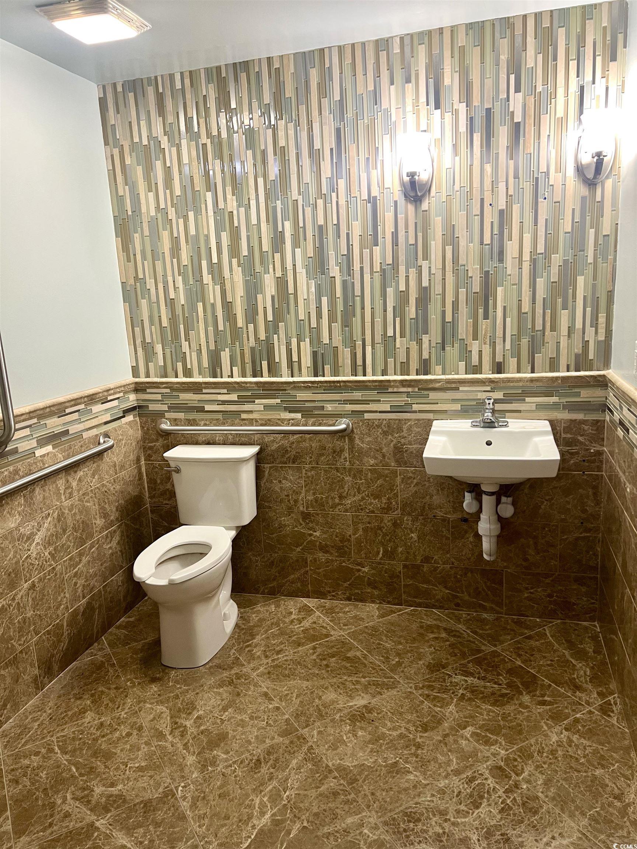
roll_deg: +4.0
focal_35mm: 26
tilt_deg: -11.5
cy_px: 424
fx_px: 638
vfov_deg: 67.3
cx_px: 318
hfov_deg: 53.1
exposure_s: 1/60
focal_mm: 5.7
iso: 160
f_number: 1.5
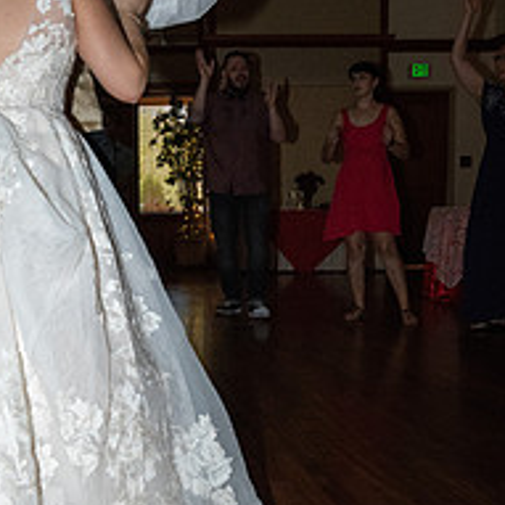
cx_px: 127
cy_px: 270
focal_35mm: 48
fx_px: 792
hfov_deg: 34.6
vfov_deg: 35.3
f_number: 5.6
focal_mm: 24
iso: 8000
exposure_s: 1/250
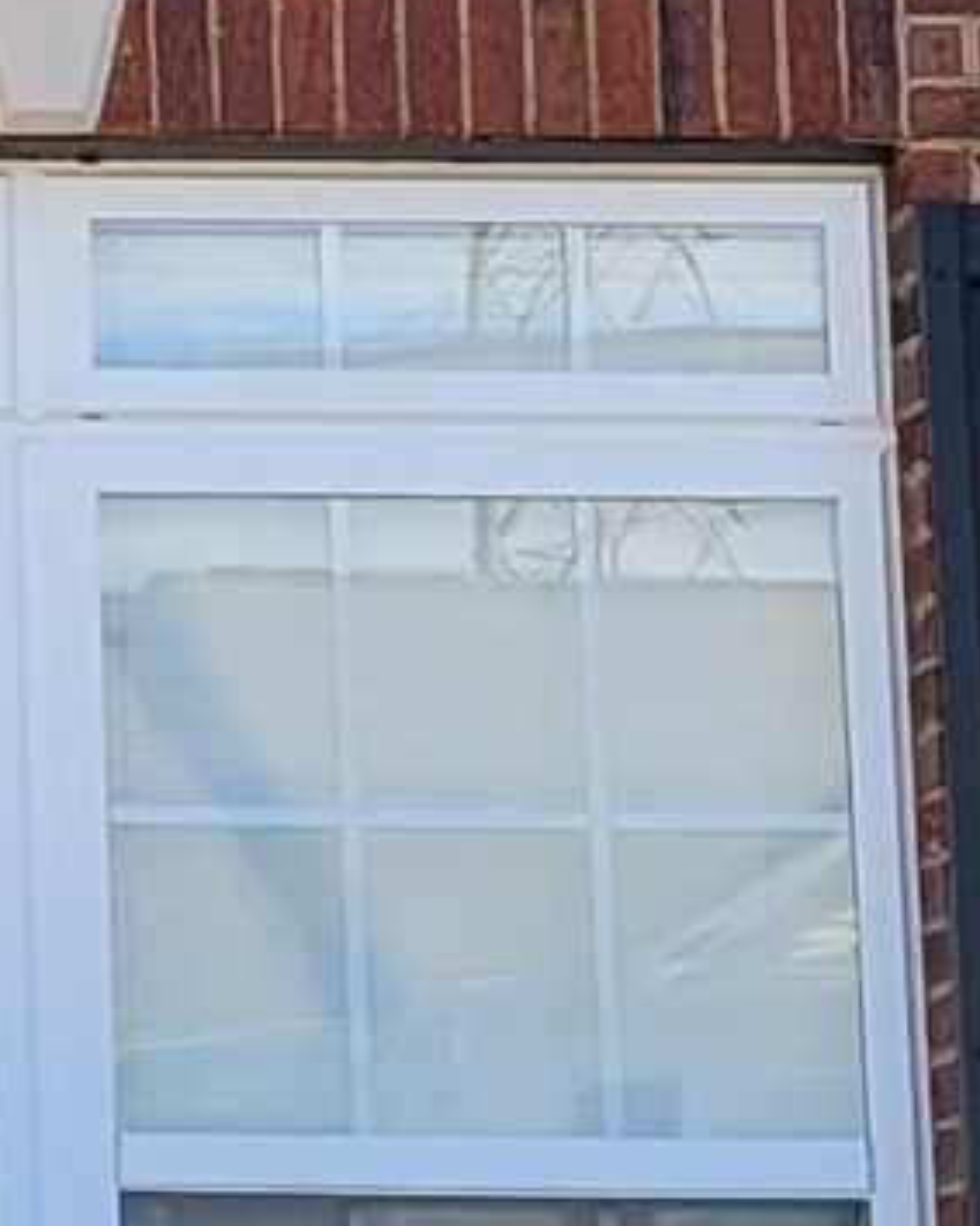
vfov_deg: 8.8
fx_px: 7980
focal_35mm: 220
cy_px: 565
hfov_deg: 6.6
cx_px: -1451
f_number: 1.8
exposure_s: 1/734
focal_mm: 5.4
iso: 40
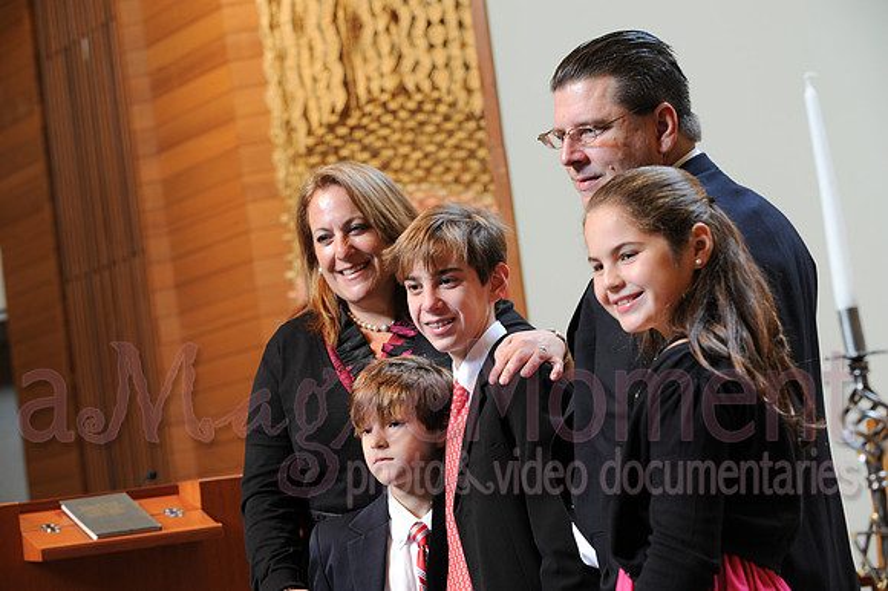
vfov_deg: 13.9
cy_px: 296
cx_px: 444
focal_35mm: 98
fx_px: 2416
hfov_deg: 20.8
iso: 500
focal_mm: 98
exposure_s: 1/20
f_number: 5
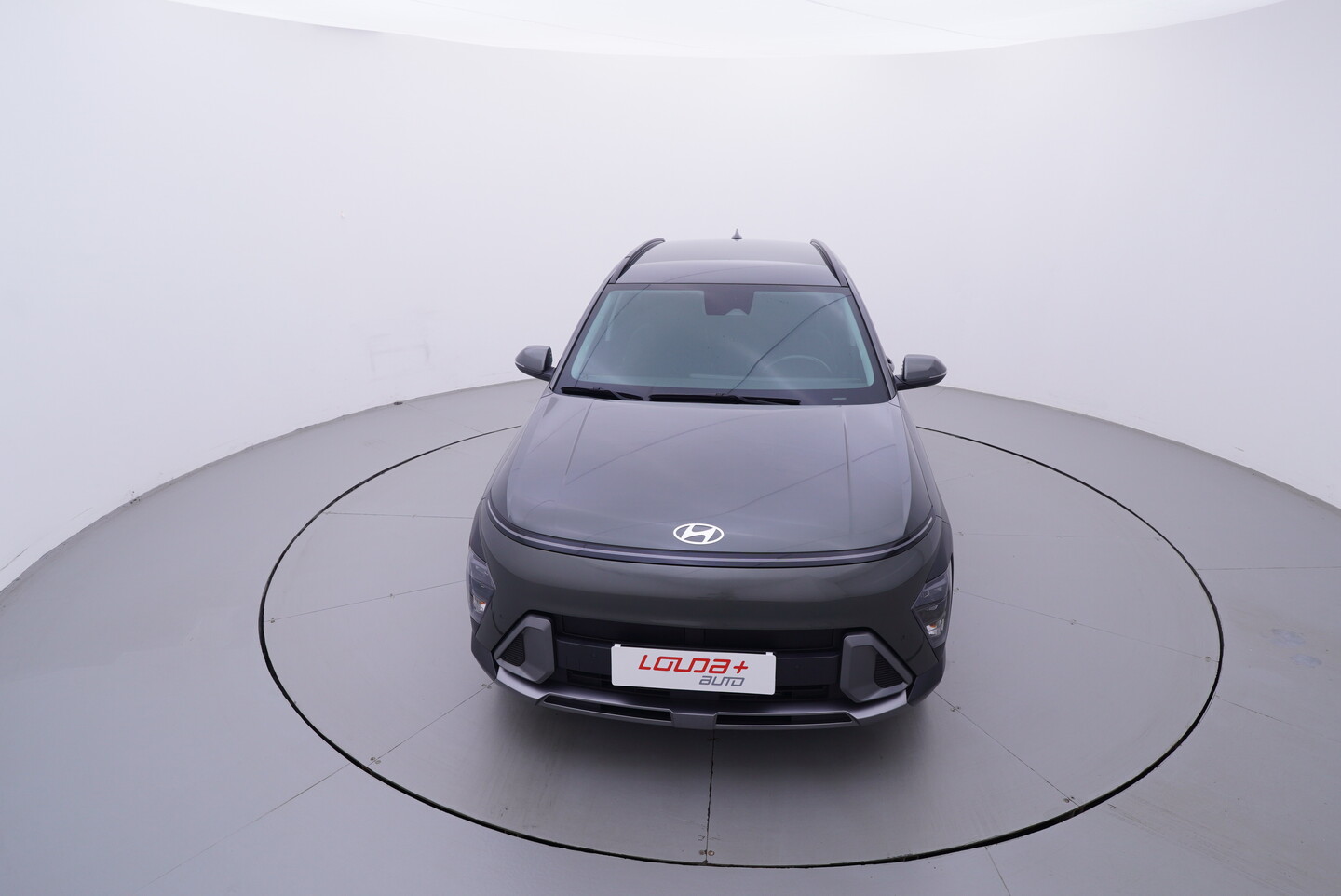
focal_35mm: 22
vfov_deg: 56.2
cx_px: 670
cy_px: 448
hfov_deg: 77.3
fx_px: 839
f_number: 5
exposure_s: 1/80
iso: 200
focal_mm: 15
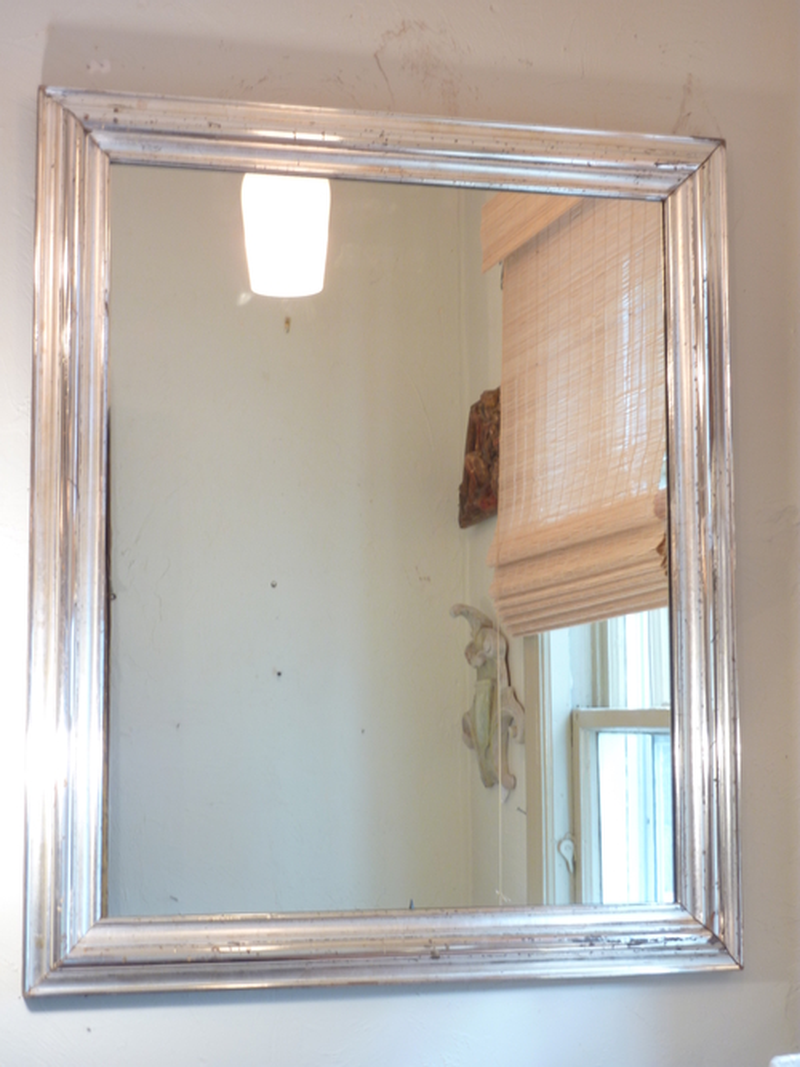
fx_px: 1819
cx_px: 400
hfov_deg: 24.8
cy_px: 534
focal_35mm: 59
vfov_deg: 32.7
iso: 80
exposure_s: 1/8
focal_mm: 9.7
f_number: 3.9
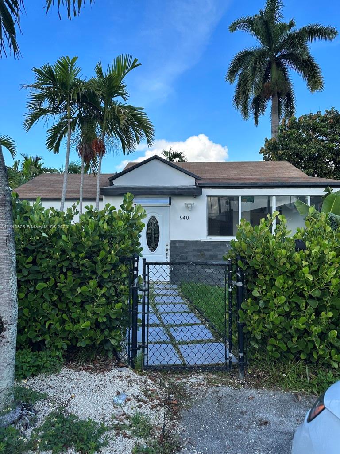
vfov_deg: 71.6
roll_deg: +0.5
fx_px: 314
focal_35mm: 24
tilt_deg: +1.7
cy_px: 227
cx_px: 170
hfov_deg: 56.8
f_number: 1.78
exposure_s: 1/1412
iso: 80
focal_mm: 6.86
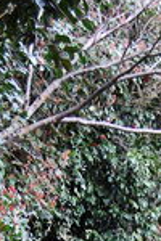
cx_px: 80
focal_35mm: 144
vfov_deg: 13.6
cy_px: 339
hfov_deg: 9.5
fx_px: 966
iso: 400
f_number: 4.5
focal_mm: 30
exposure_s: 1/80
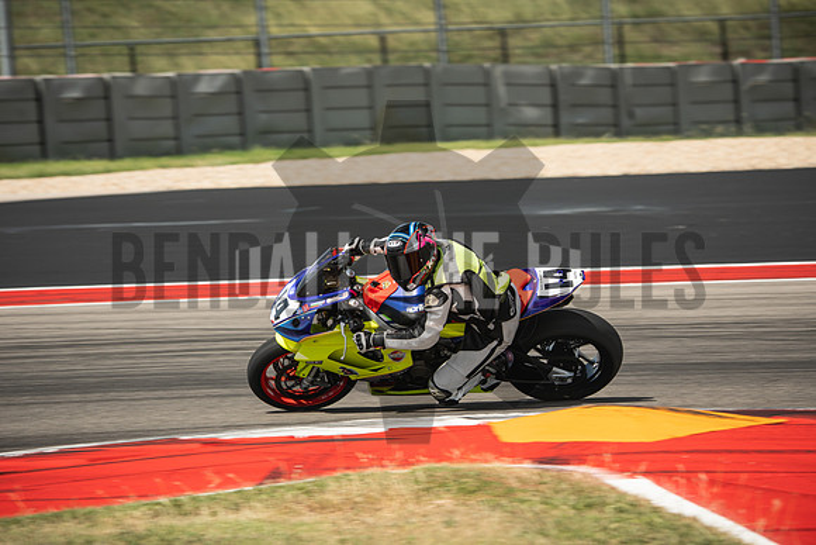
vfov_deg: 4.6
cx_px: 408
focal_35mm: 300
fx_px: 6801
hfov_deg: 6.9
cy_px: 272
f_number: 5
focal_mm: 200
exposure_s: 1/400
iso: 160
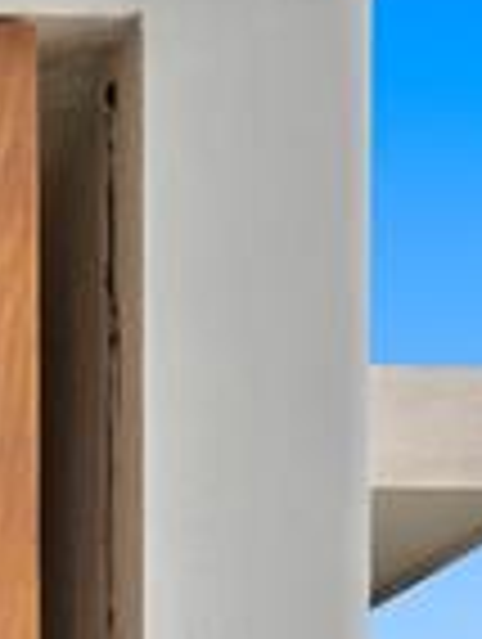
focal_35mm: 208
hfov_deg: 6.7
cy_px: 1397
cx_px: -829
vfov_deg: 8.8
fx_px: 3850
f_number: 9
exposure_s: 1/125
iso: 640
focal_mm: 30
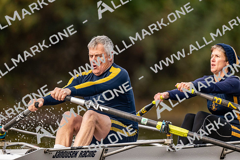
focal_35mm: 600
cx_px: 120
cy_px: 80
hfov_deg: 3.4
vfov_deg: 2.3
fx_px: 4001
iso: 1800
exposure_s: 1/2500
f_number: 4
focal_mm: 600
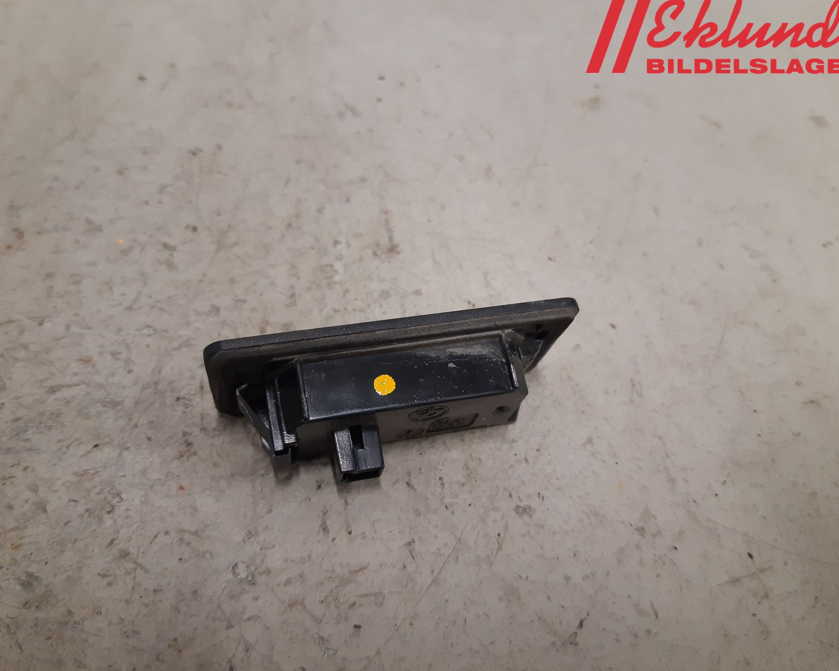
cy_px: 344
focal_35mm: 28
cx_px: 401
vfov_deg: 51.5
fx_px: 695
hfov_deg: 62.2
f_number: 1.7
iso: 160
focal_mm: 3.93
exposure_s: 1/50
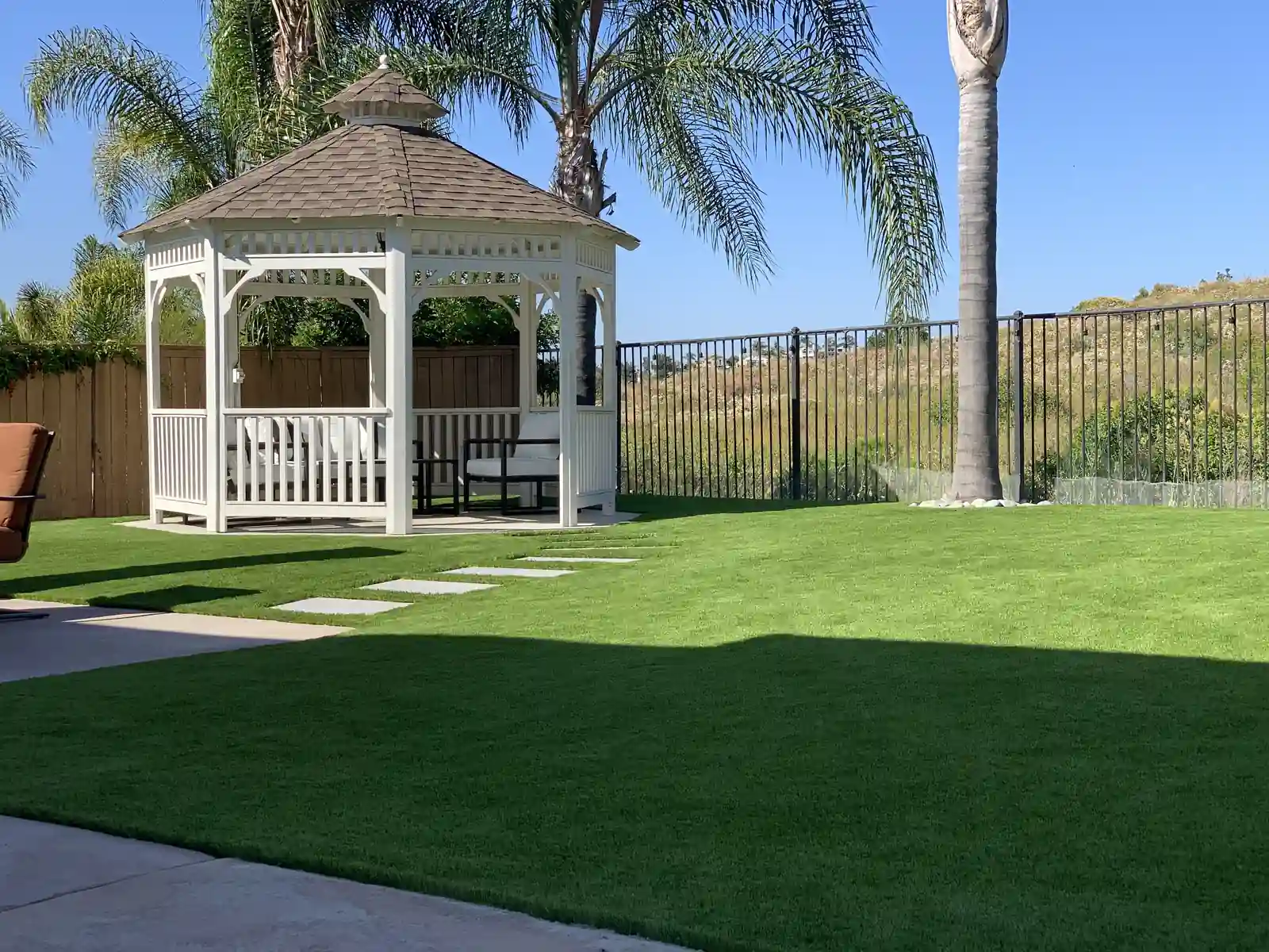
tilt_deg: -1.3
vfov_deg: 28.0
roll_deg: -0.3
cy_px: 476
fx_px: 1906
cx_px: 634
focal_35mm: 52
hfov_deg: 36.8
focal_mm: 6
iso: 16
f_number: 2.4
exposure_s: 1/685
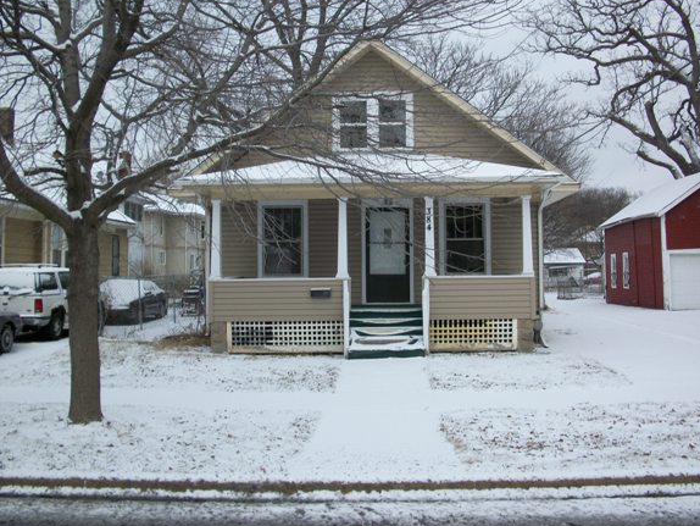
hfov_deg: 47.8
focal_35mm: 39
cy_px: 237
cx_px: 371
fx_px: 789
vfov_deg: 36.8
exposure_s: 1/160
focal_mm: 6.3
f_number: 8.8
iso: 80
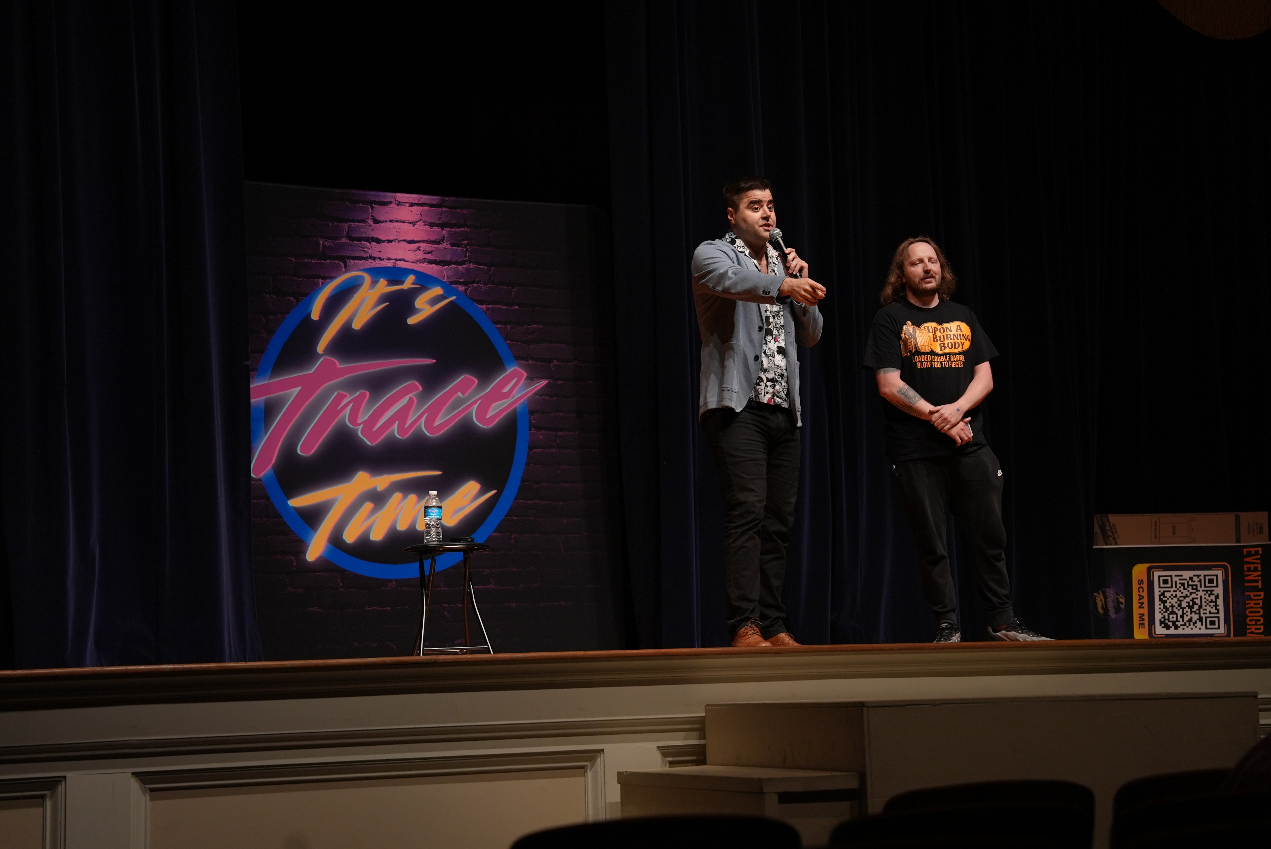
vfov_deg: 19.5
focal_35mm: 70
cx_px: 636
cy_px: 424
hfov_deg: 28.8
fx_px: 2473
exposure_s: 1/160
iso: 1250
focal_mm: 70
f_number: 4
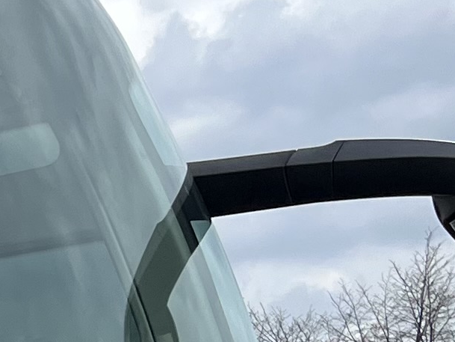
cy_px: 663
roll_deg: +1.2
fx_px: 2261
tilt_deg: +1.7
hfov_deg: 9.8
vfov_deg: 8.2
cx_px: -719
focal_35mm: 172
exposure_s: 1/4149
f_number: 1.6
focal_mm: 5.1
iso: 50
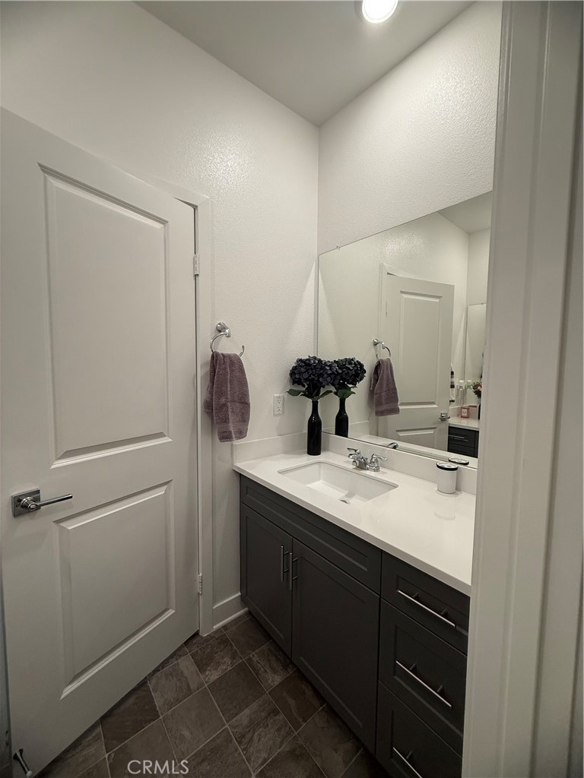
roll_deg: -0.5
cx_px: 292
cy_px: 389
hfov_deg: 85.7
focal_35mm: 14
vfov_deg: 102.1
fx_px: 315
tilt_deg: -3.8
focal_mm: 2.22
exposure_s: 1/120
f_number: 2.2
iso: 160
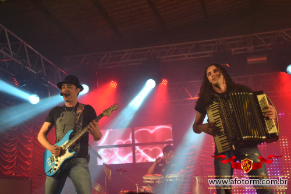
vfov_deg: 23.8
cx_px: 146
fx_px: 461
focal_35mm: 57
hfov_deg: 35.1
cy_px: 97
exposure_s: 1/80
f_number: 9
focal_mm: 38
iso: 3200
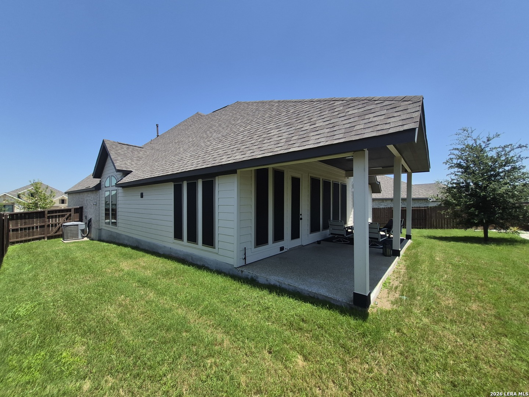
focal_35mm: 13
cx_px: 264
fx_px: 199
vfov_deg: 89.9
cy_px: 198
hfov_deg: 106.2
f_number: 2.2
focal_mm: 1.74
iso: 40
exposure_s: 1/1424
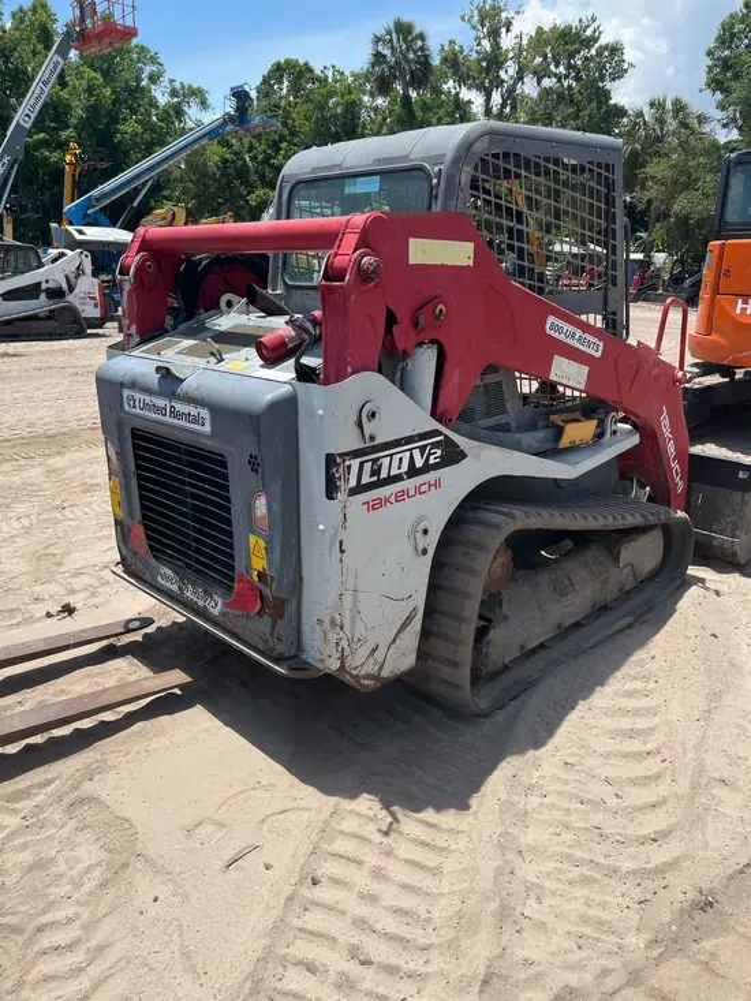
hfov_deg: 53.1
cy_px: 500
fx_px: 752
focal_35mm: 26
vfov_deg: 67.3
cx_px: 376
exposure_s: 1/2513
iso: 50
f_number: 1.6
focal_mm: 5.1
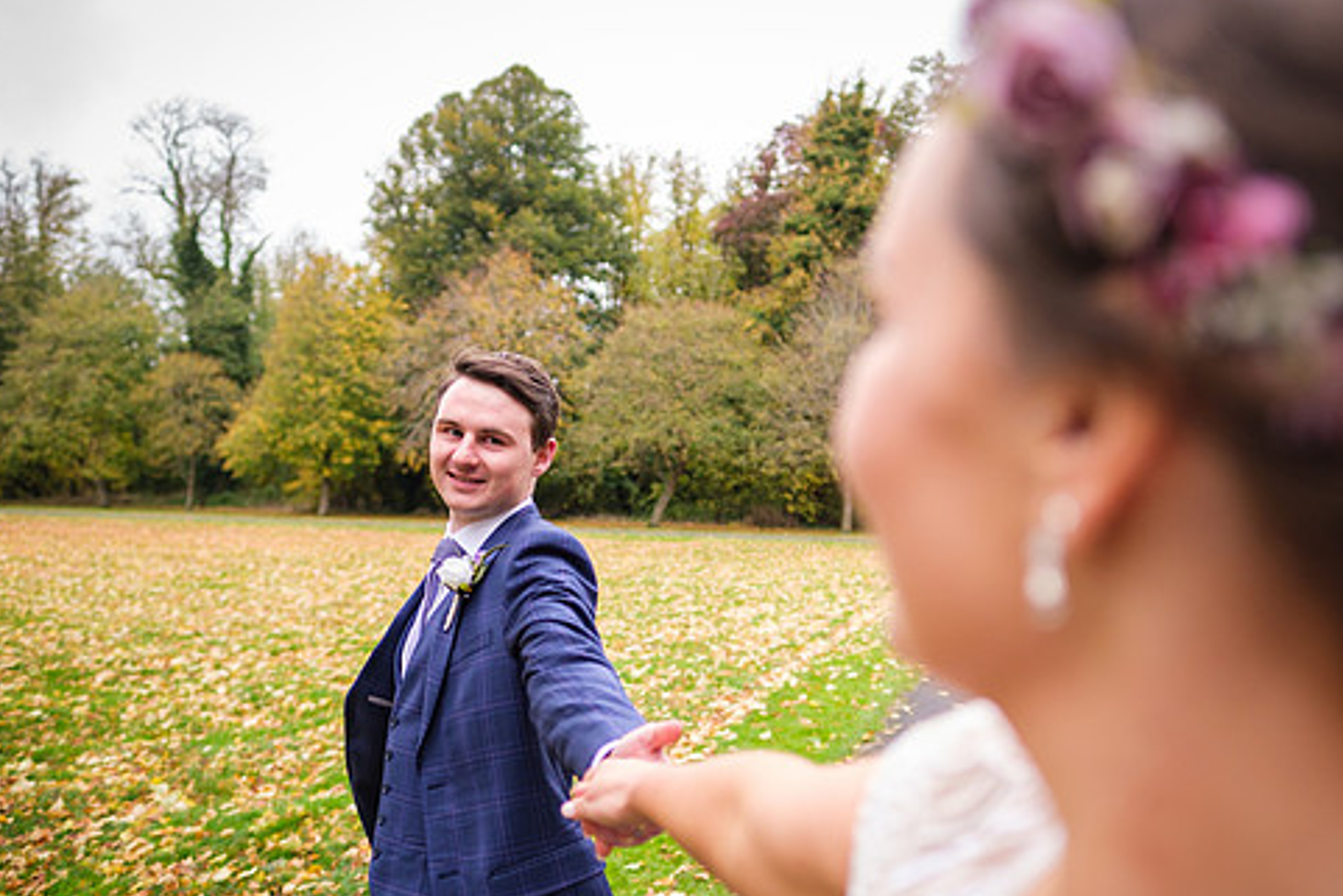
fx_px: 1119
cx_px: 649
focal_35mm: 30
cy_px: 503
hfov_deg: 61.9
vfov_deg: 43.6
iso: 400
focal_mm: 16
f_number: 1.6
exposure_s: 1/500
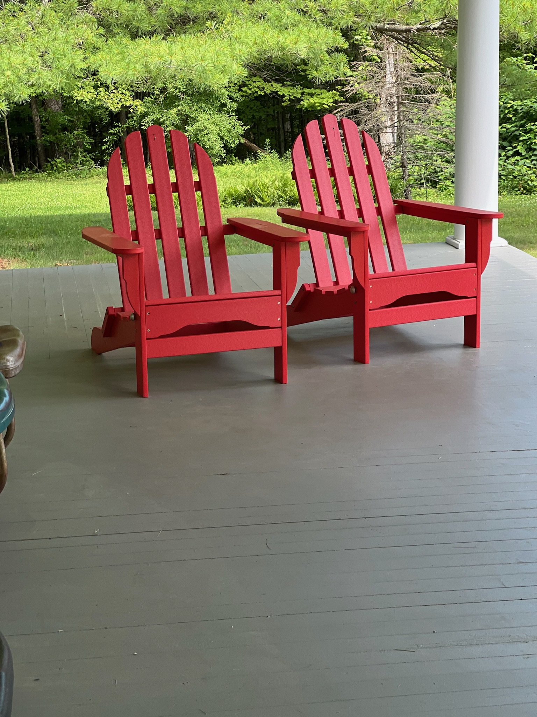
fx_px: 1593
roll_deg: +1.5
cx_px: 268
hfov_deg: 19.1
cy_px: 358
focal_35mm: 77
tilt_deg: -10.9
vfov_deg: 25.3
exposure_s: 1/121
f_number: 2.8
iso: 50
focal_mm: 9
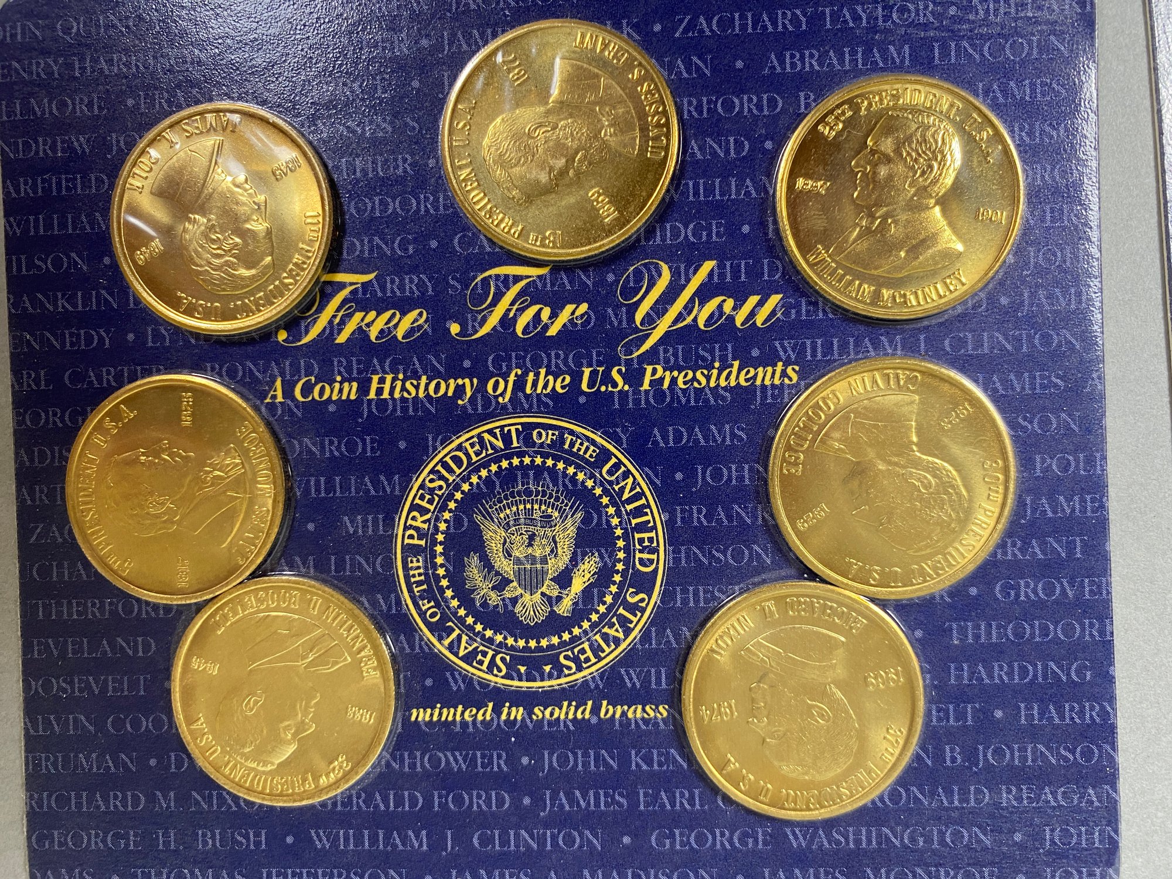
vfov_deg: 54.9
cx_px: 586
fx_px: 846
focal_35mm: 25
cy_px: 440
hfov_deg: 69.4
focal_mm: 4.25
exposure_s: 1/60
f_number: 1.8
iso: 160
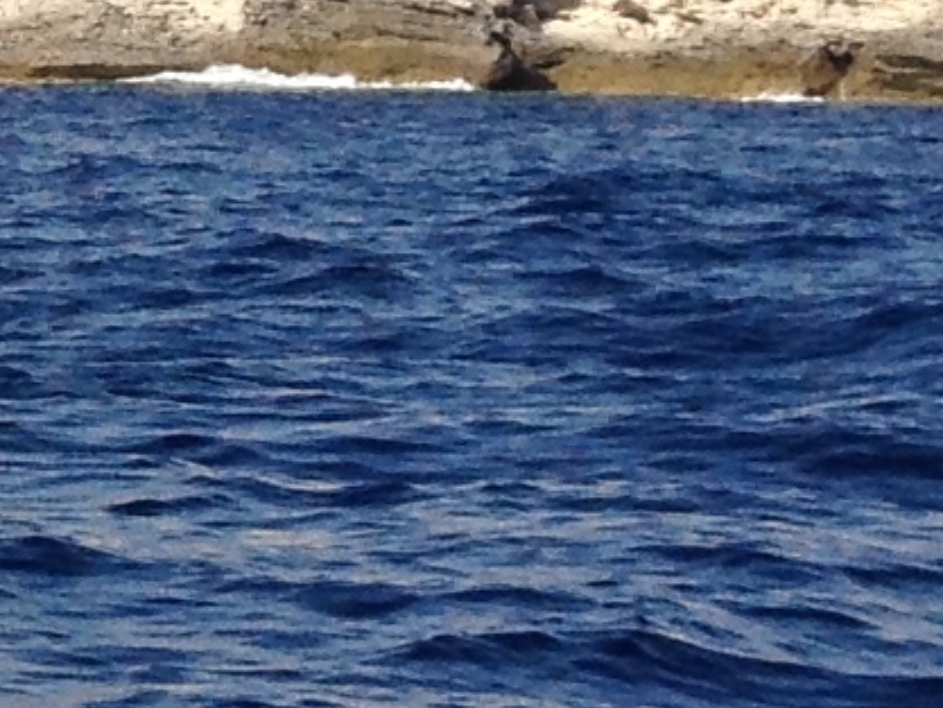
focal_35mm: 274
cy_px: -380
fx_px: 7466
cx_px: -1637
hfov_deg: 6.7
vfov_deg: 5.4
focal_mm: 4.28
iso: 64
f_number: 2.4
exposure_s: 1/2632
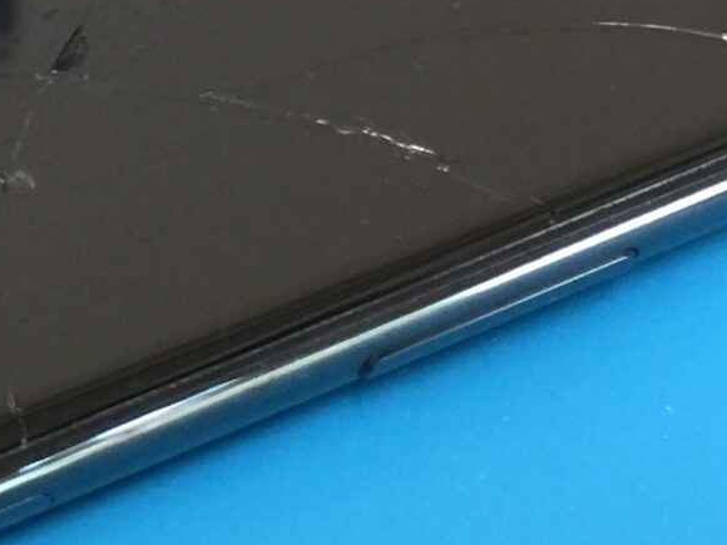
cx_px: -412
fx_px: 2688
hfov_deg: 14.2
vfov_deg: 11.6
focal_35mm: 128
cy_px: 205
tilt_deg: -60.5
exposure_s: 1/17
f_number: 2.2
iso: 80
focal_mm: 4.15
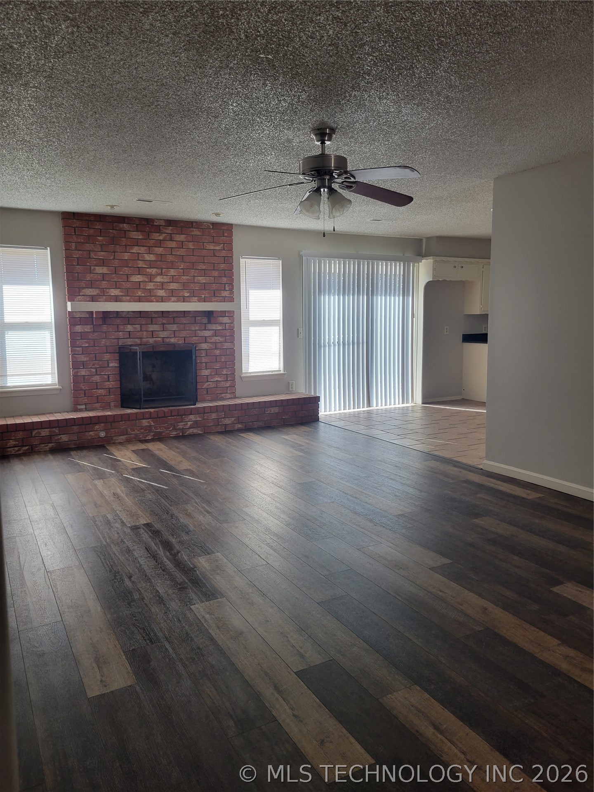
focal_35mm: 26
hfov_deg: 53.1
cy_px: 396
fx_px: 595
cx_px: 297
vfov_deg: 67.3
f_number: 1.8
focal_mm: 5.4
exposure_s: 1/120
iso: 80
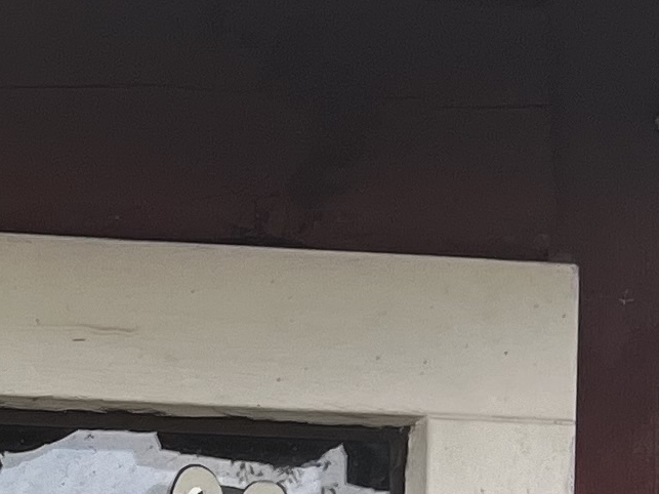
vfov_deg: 8.0
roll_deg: -0.1
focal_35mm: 163
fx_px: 3103
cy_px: 1416
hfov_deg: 10.7
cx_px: -826
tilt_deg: -1.0
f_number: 1.6
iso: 50
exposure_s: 1/631
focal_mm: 5.1
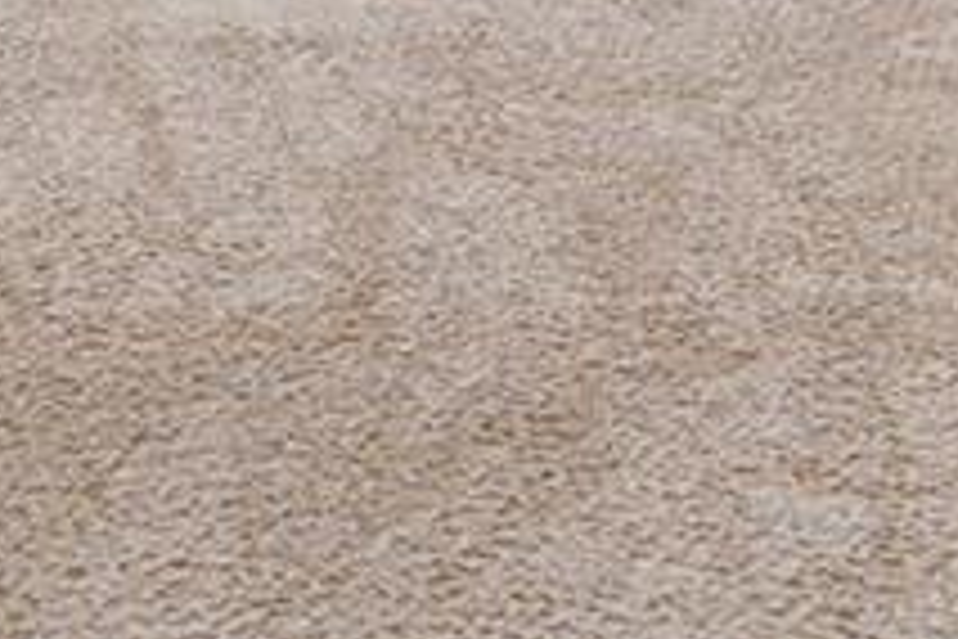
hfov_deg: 25.7
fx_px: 2049
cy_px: -855
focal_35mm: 77
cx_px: 144
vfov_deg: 13.4
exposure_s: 1.3
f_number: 8
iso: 100
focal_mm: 16
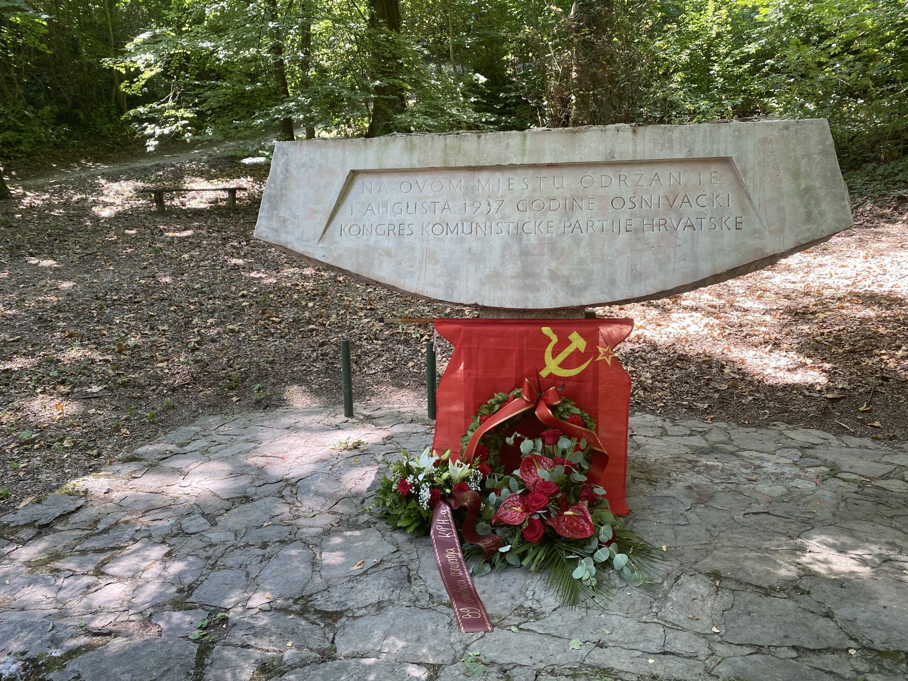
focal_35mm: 26
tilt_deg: -9.7
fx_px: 682
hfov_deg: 67.3
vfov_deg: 53.1
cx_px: 454
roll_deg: +1.3
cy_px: 340
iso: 80
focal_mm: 4.25
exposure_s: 1/122
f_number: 1.8
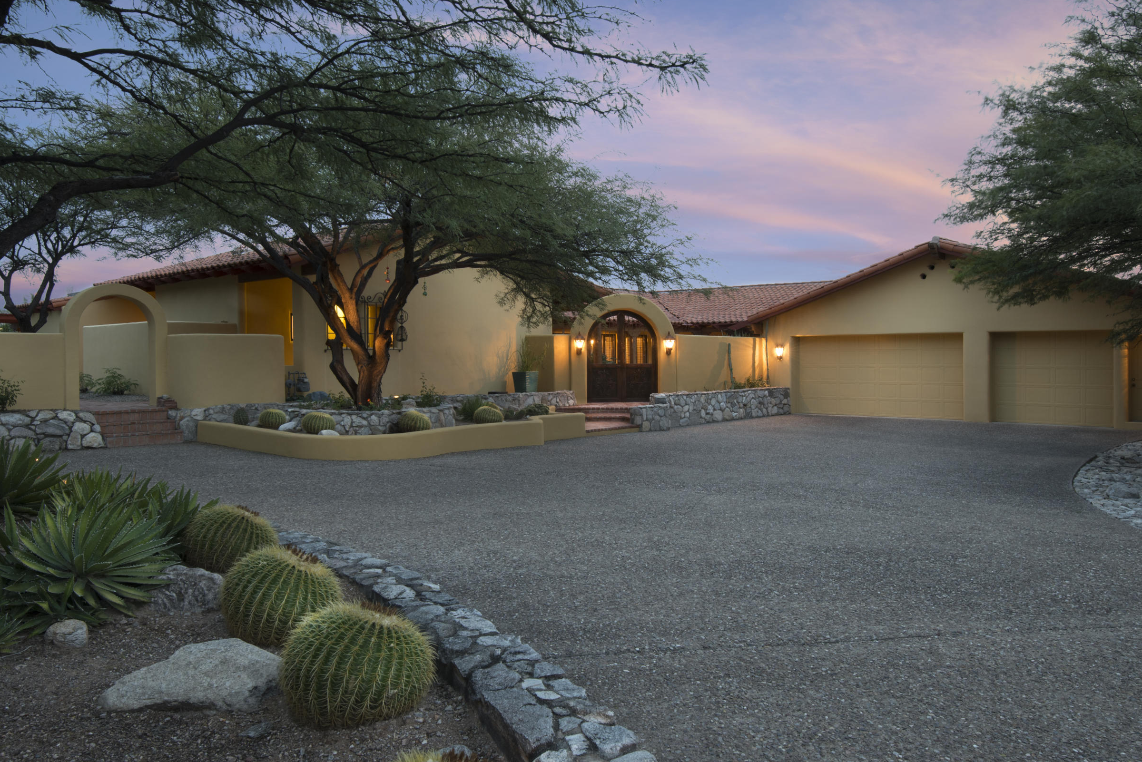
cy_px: 405
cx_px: 564
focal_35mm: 25
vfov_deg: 51.3
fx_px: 793
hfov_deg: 71.5
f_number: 11
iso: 400
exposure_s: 3
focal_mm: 20
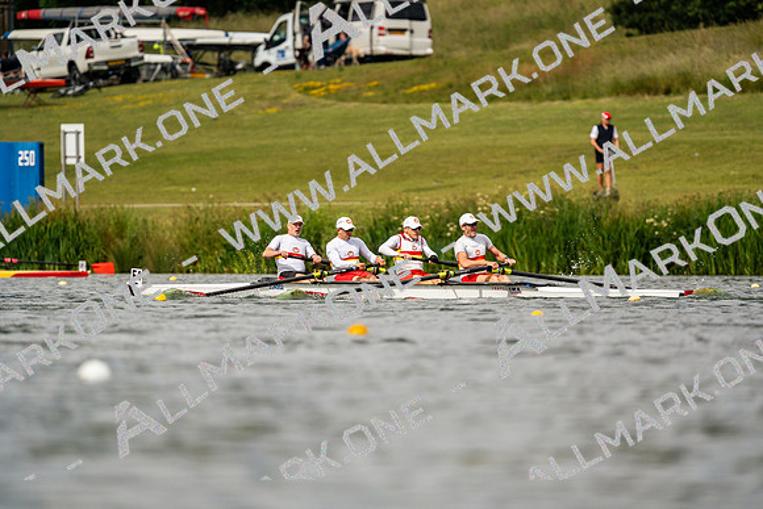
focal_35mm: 600
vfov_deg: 2.3
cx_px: 382
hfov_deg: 3.4
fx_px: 12719
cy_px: 254
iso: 250
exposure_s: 1/2000
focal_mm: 600
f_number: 6.3
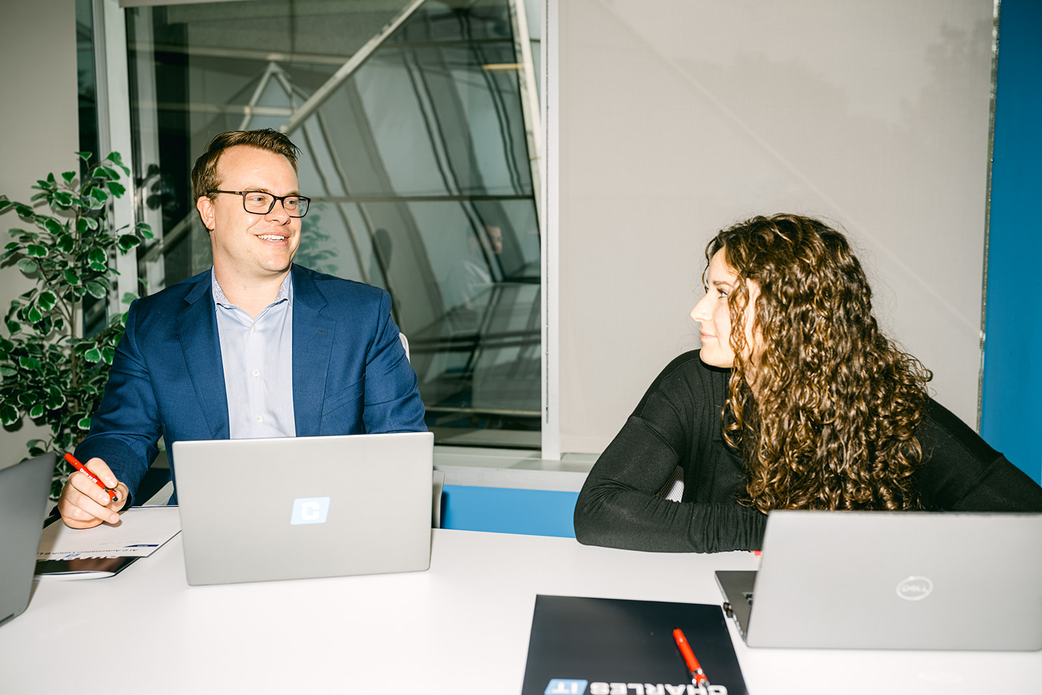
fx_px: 1013
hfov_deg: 54.4
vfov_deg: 37.9
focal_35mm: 35
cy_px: 348
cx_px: 521
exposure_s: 1/125
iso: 64
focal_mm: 35
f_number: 3.5
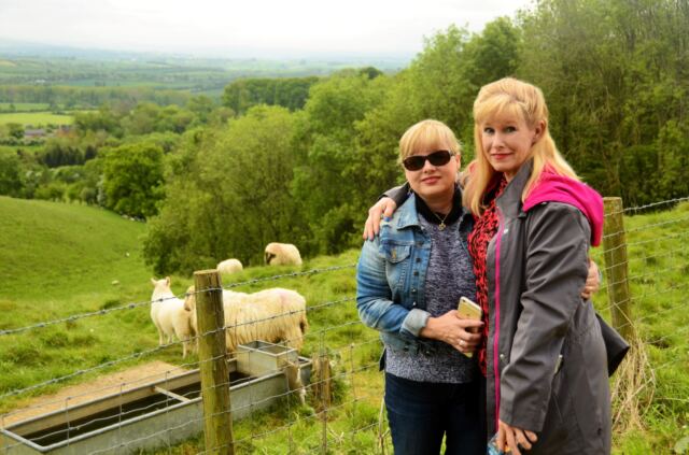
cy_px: 228
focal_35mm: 51
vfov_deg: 26.3
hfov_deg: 39.0
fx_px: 973
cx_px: 344
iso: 200
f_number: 4.5
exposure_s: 1/640
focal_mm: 34
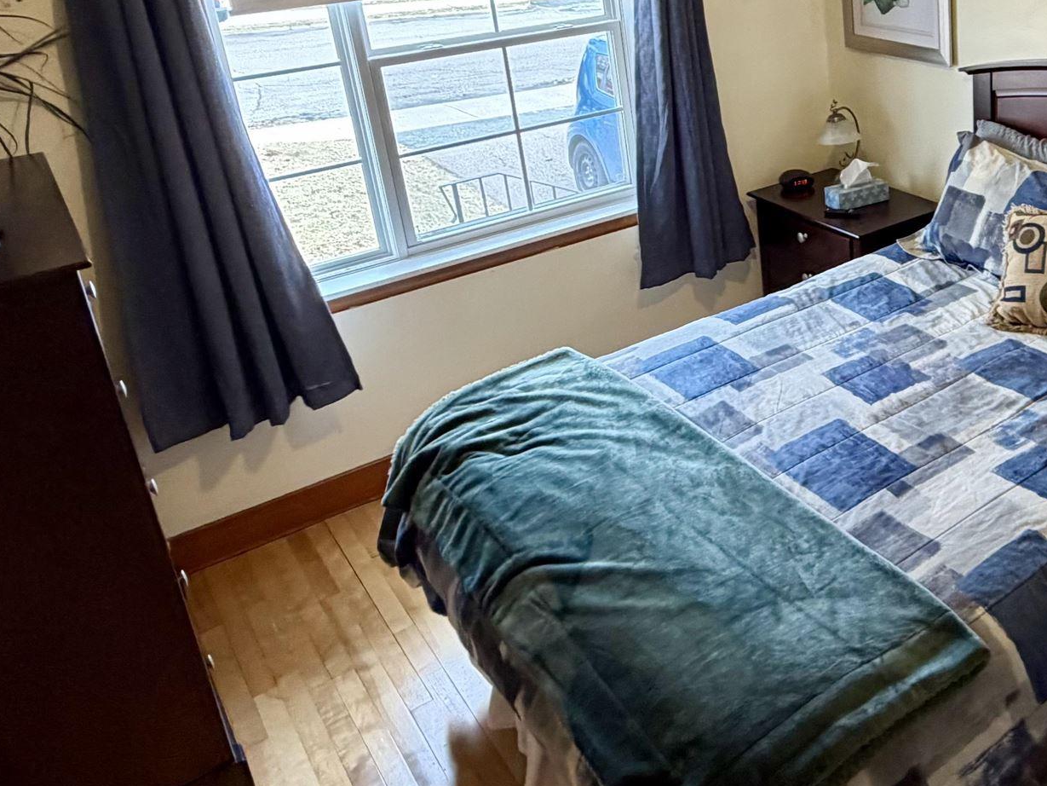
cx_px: 907
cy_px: 203
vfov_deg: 39.7
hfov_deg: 48.1
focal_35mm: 35
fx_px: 1059
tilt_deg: -17.8
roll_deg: +2.4
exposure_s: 1/60
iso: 250
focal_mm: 2.22
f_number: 2.2
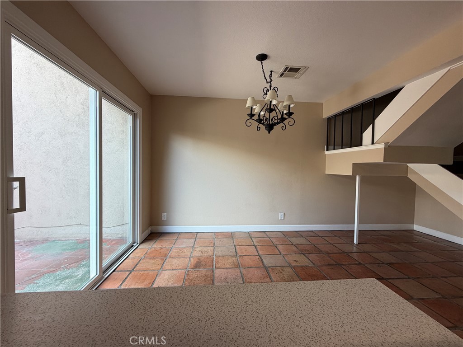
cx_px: 232
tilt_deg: -1.8
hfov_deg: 102.1
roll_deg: -0.9
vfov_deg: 85.7
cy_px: 174
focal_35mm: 14
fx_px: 187
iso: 125
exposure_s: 1/120
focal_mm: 2.22
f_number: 2.2
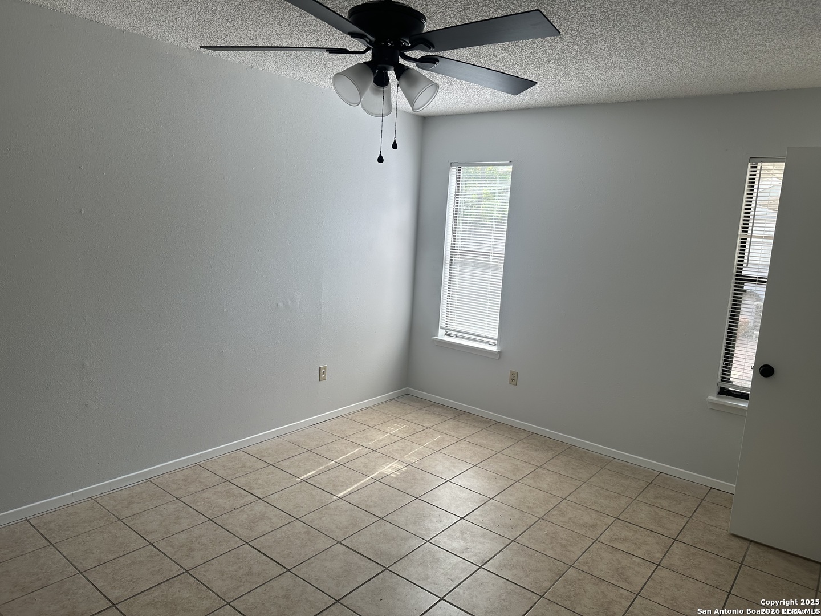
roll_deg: -3.1
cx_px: 410
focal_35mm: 24
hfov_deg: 71.6
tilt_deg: -7.4
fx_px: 569
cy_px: 308
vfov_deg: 56.8
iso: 80
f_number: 1.78
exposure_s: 1/294
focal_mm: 6.86
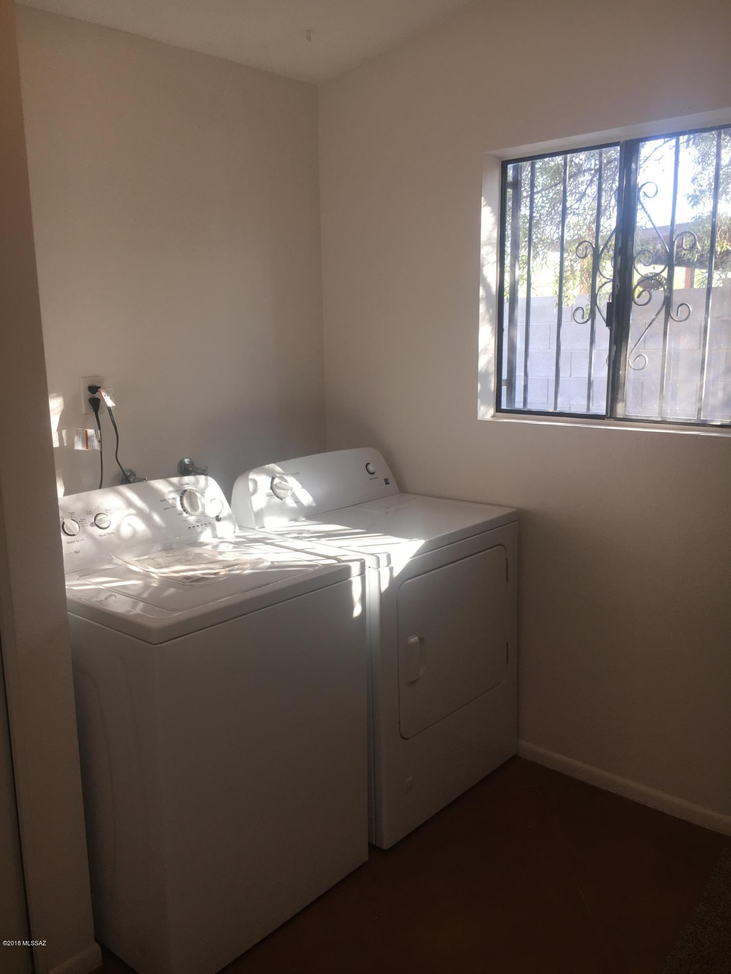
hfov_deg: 48.2
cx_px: 366
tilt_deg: -10.5
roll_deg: +0.4
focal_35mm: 29
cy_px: 487
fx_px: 817
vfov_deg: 61.7
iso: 32
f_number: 2.2
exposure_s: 1/60
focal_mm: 4.15
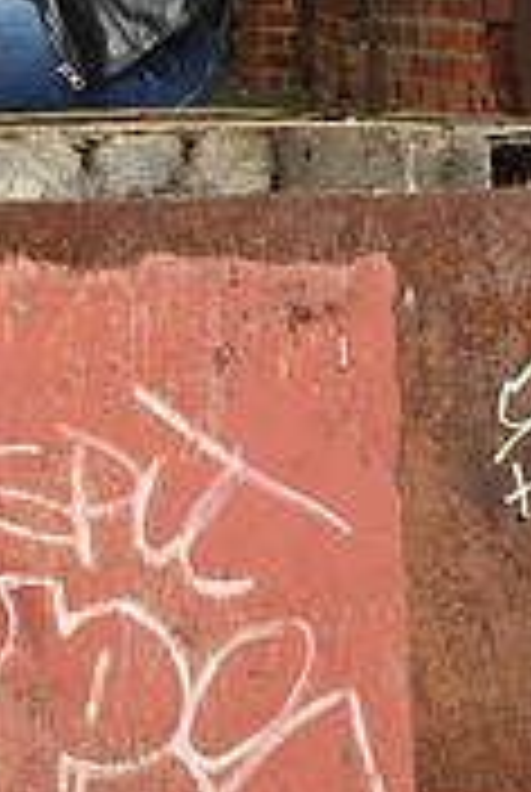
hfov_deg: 7.5
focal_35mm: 181
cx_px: -142
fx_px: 3989
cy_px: -441
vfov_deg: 10.9
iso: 500
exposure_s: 1/60
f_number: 9
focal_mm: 55
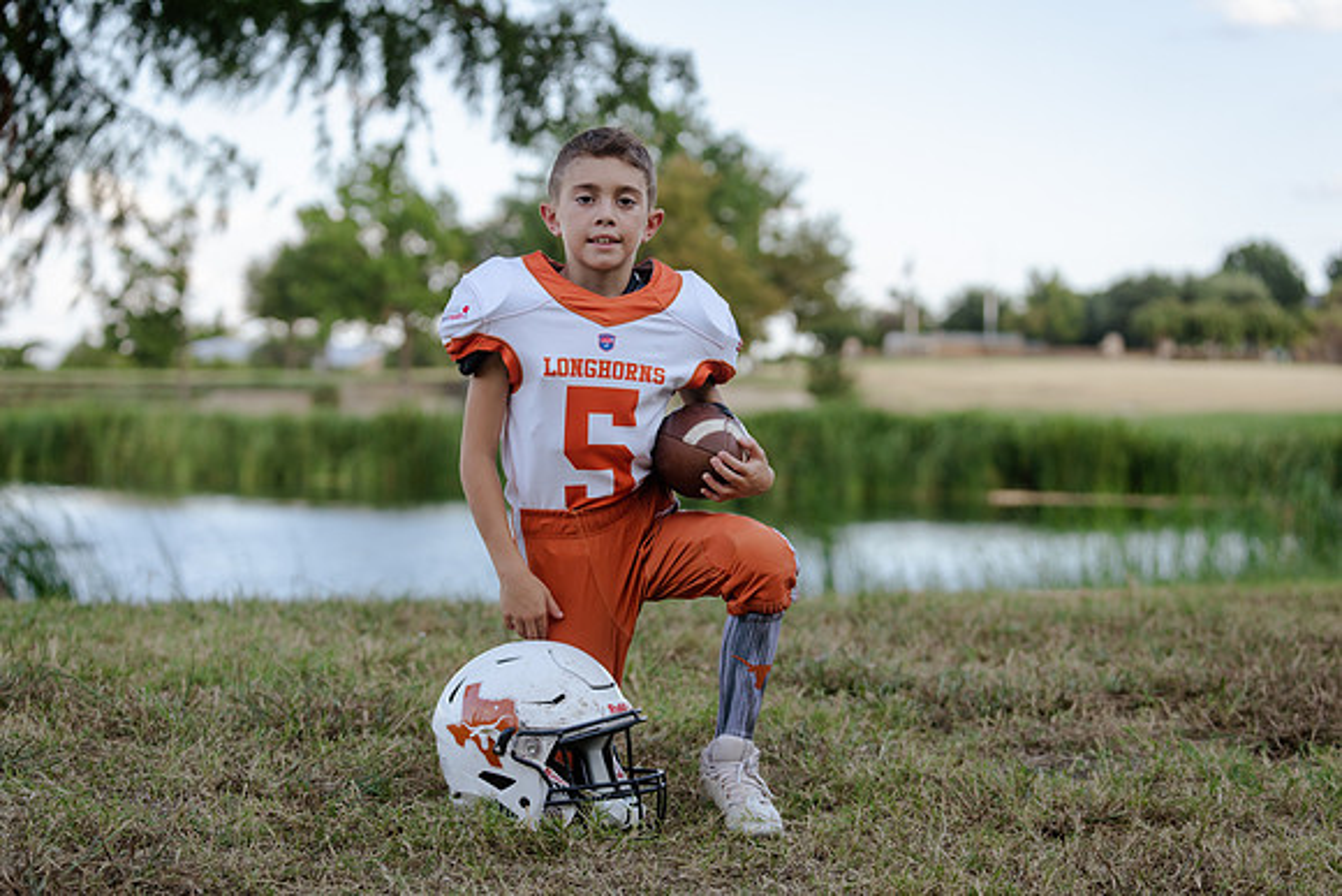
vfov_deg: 19.5
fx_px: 2610
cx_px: 671
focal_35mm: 70
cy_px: 448
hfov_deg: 28.8
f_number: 3.2
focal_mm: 70
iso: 125
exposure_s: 1/320
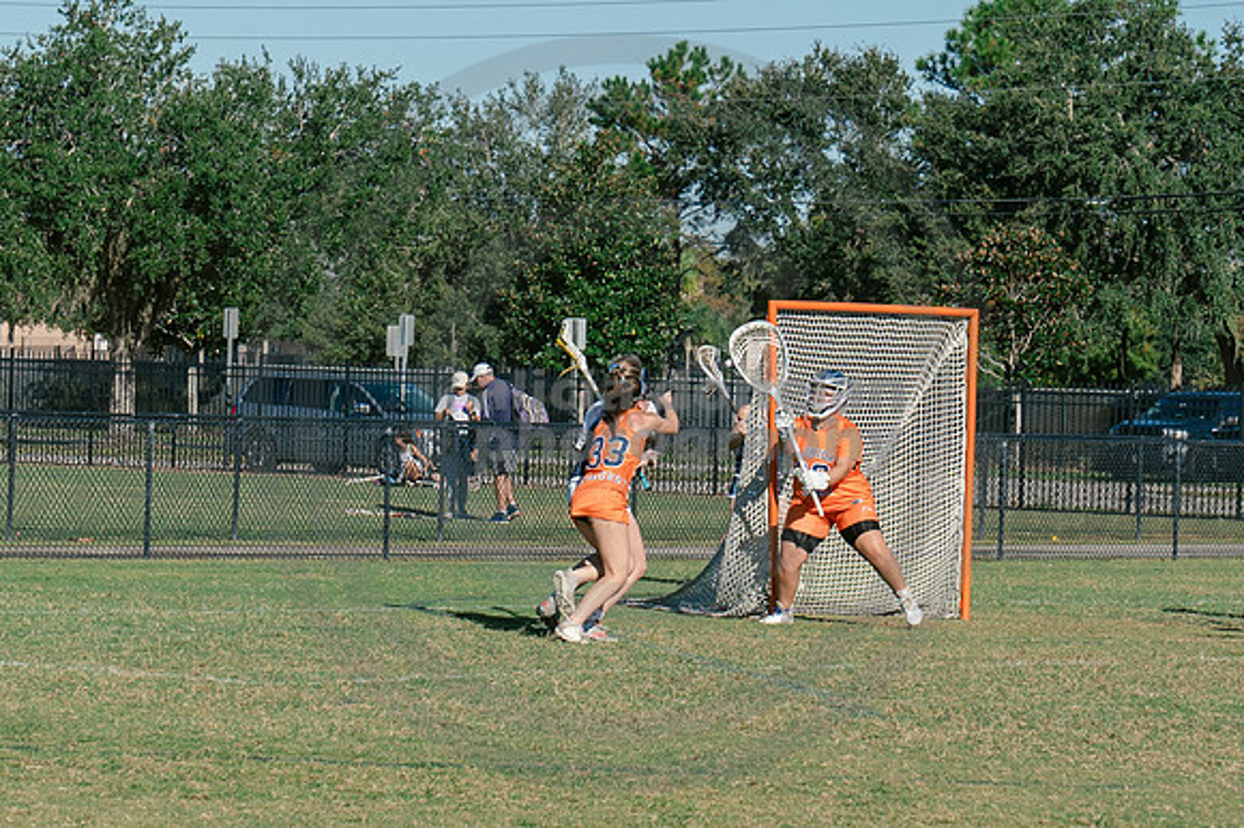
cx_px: 540
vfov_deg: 7.7
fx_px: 6158
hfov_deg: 11.5
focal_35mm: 178
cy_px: 343
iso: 250
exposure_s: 1/1600
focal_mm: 70
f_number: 5.6
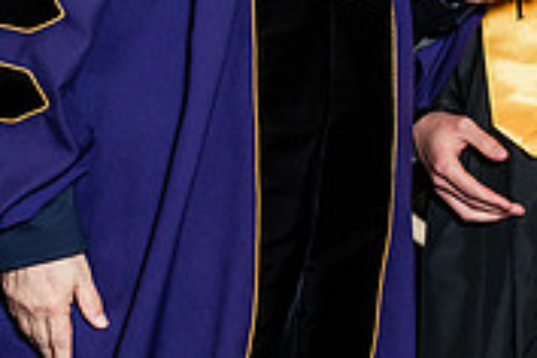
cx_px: 322
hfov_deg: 8.9
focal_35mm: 230
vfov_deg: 5.9
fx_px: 3431
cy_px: -202
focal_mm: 70
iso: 1250
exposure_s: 1/200
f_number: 4.5
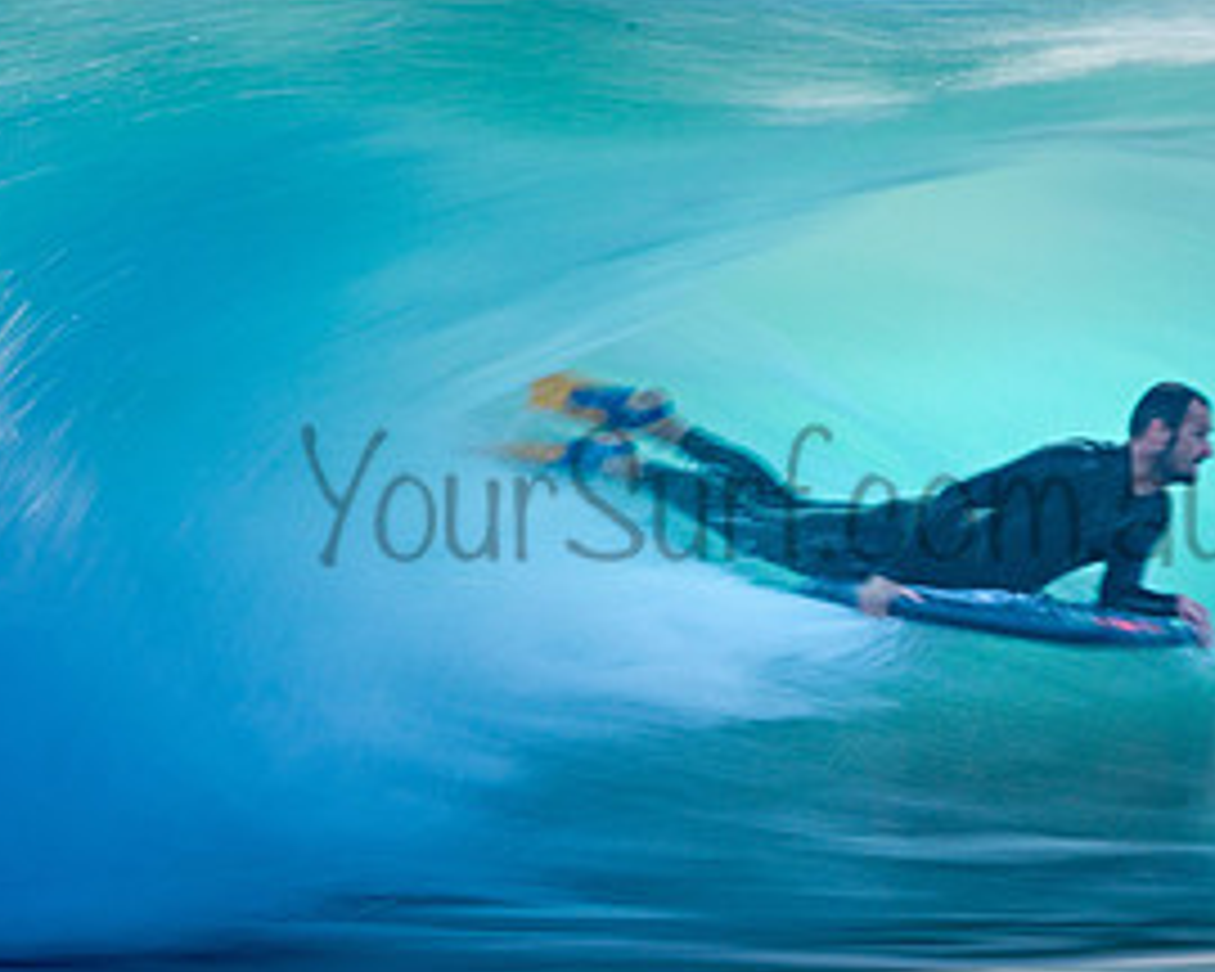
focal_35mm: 1512
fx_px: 54370
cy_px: 457
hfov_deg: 1.3
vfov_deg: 1.0
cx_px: 765
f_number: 22
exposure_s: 1/25
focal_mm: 500
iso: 100
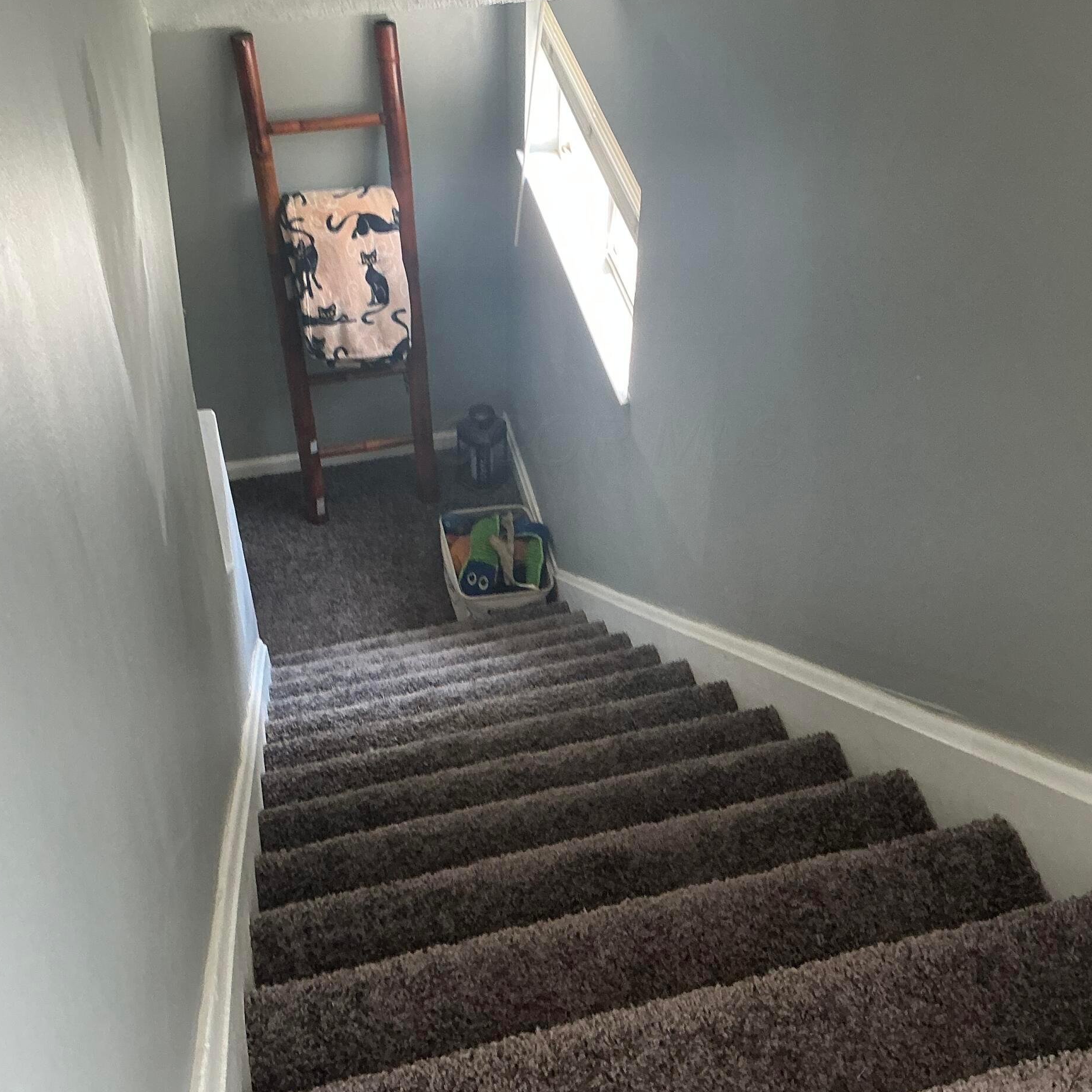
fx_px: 1428
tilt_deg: -41.5
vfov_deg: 41.7
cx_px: 612
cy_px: 440
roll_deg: -2.5
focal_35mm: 40
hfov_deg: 41.8
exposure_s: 1/60
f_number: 1.8
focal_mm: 3
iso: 64
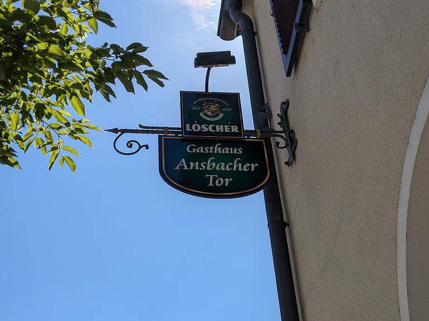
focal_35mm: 53
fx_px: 657
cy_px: 156
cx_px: 214
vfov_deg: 27.5
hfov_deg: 36.2
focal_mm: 5.43
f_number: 1.89
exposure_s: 1/4310
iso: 43
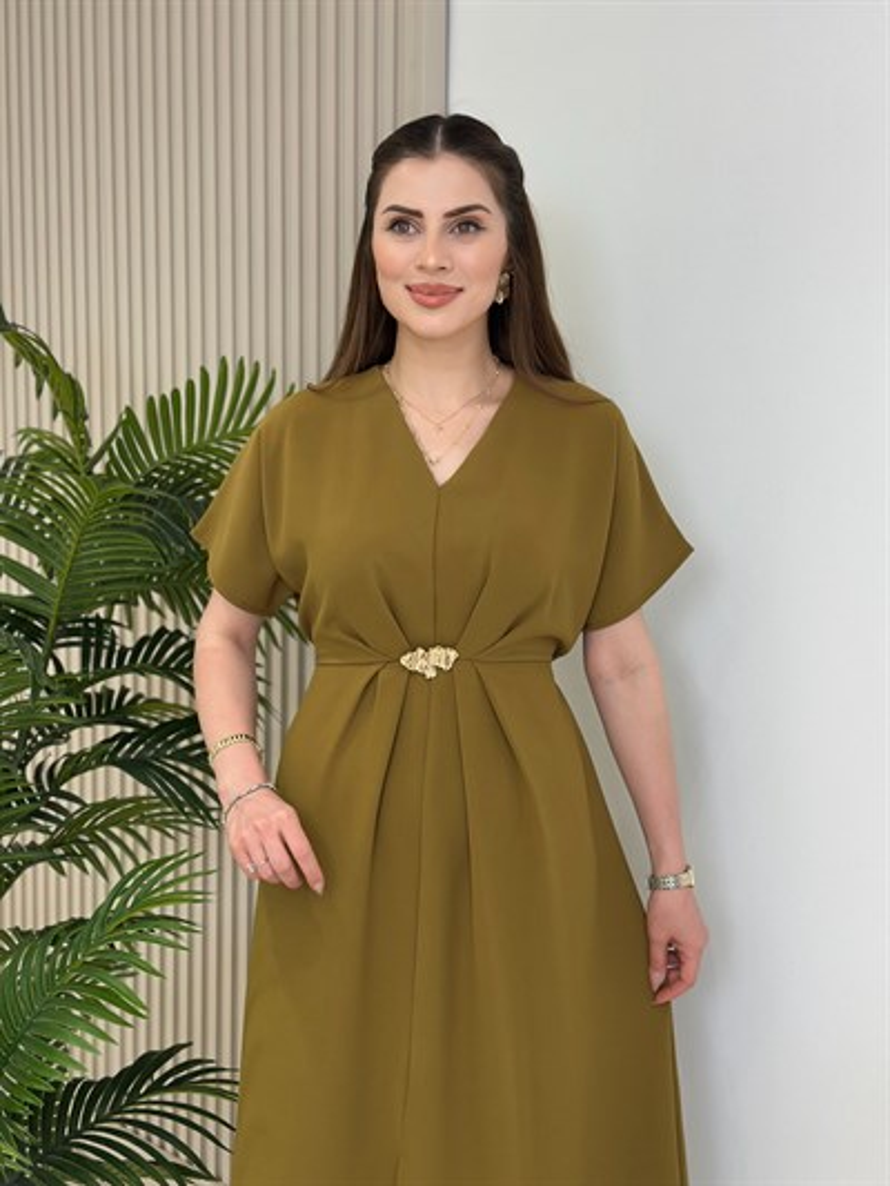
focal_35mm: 48
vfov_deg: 39.6
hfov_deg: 30.3
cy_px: 593
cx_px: 445
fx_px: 1645
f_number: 1.78
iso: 80
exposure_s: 1/196
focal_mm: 6.86
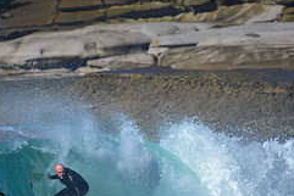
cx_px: 72
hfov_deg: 0.8
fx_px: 21523
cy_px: 161
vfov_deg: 0.5
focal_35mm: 2634
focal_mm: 800
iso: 200
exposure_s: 1/2000
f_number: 6.3
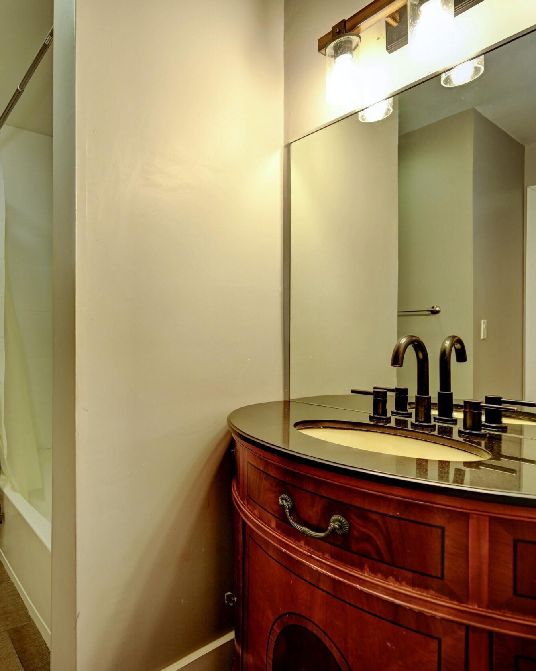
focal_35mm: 20
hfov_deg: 63.7
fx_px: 397
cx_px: 128
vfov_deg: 80.4
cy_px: 338
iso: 640
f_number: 5.6
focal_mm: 14
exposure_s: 1/125
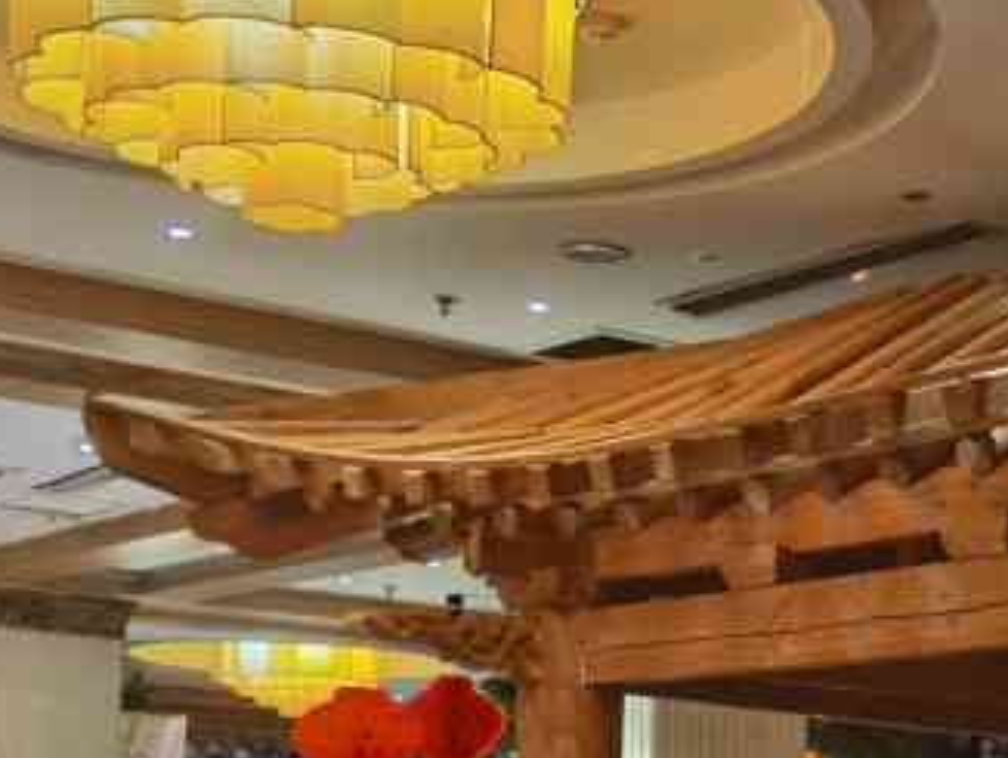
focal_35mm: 88
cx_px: 915
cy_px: 784
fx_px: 2564
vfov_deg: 16.4
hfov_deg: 21.7
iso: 250
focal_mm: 6.71
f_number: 1.9
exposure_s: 1/50
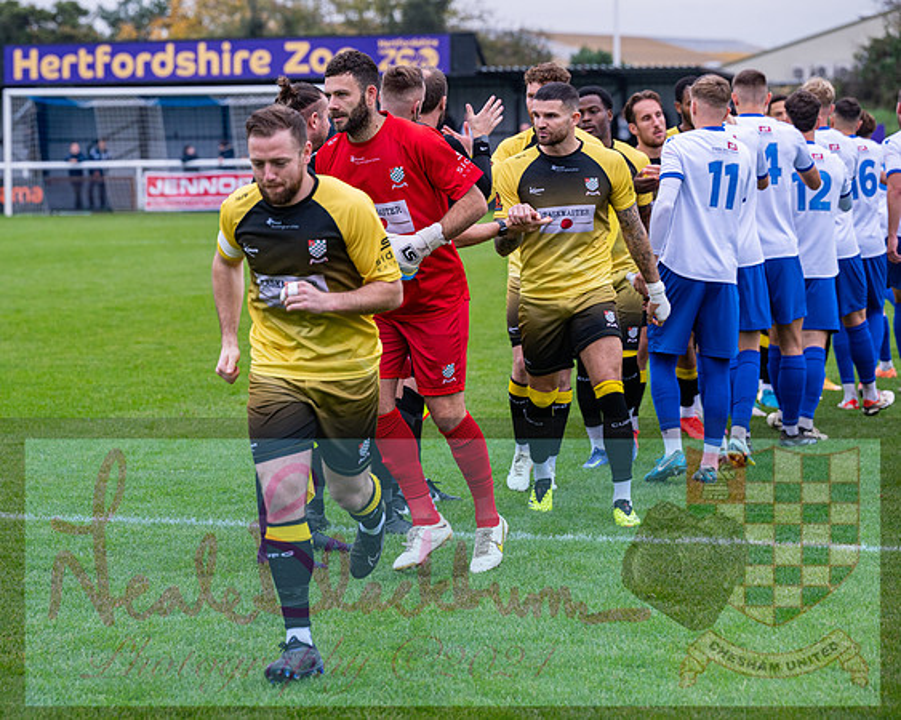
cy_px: 364
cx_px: 353
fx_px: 3357
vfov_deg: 12.2
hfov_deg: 15.3
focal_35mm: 126
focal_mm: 110
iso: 640
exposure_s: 1/400
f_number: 4.5
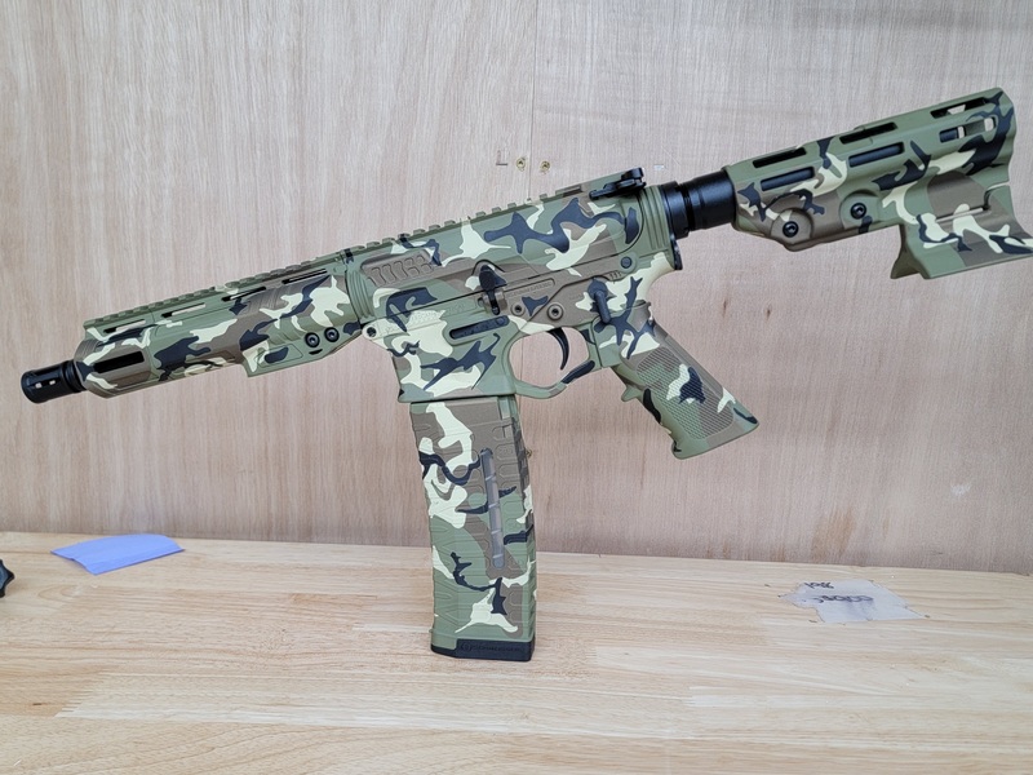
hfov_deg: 71.6
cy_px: 388
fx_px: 716
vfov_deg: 56.8
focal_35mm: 24
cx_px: 516
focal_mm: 6.7
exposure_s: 1/60.2
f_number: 1.8
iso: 200
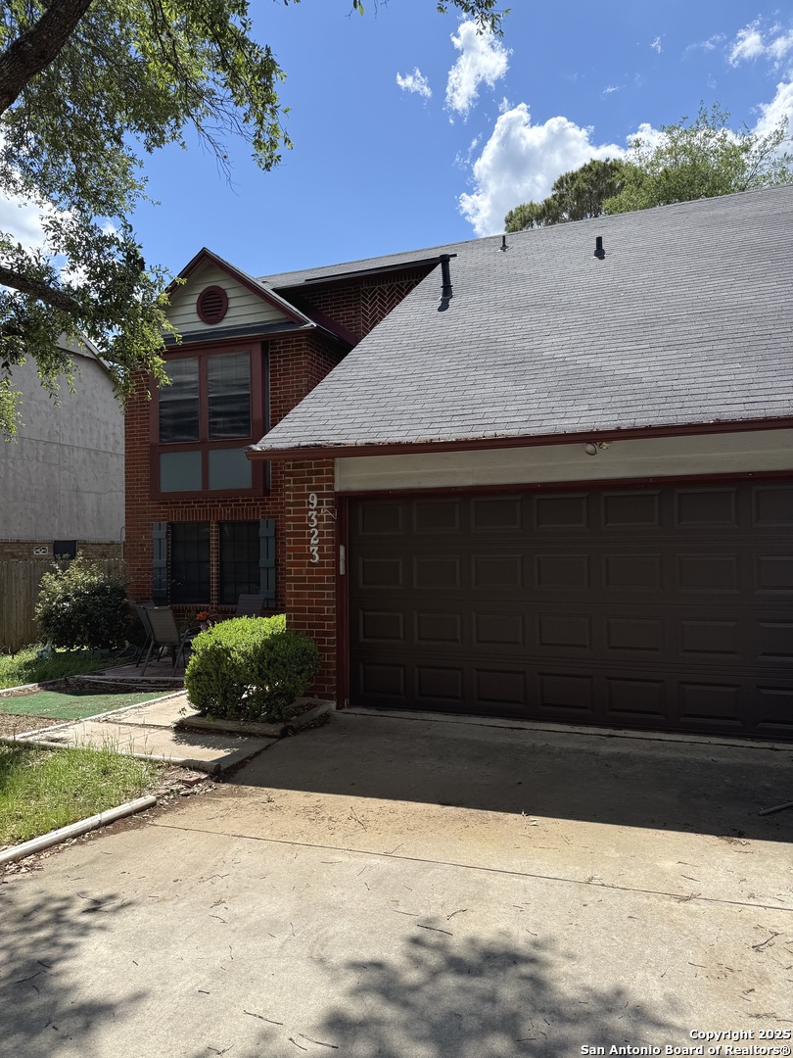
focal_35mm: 24
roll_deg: +0.8
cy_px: 529
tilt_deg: +1.9
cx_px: 396
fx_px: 733
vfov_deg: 71.6
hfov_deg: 56.8
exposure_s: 1/3759
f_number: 1.78
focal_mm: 6.76
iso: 80
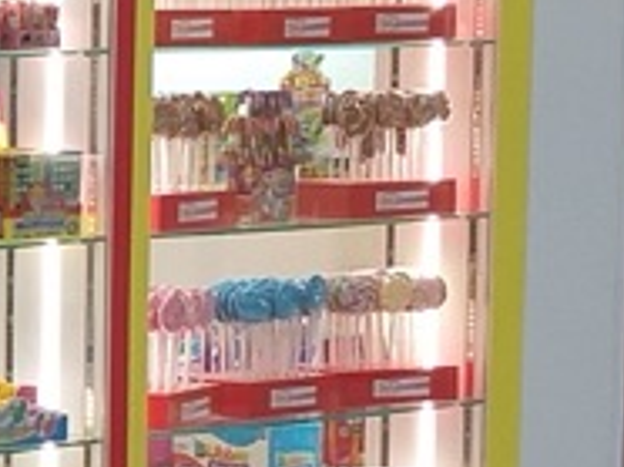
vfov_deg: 7.5
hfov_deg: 9.1
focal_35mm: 196
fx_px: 3529
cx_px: -855
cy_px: 403
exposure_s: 1/100
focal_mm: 3.93
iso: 50
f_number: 1.7
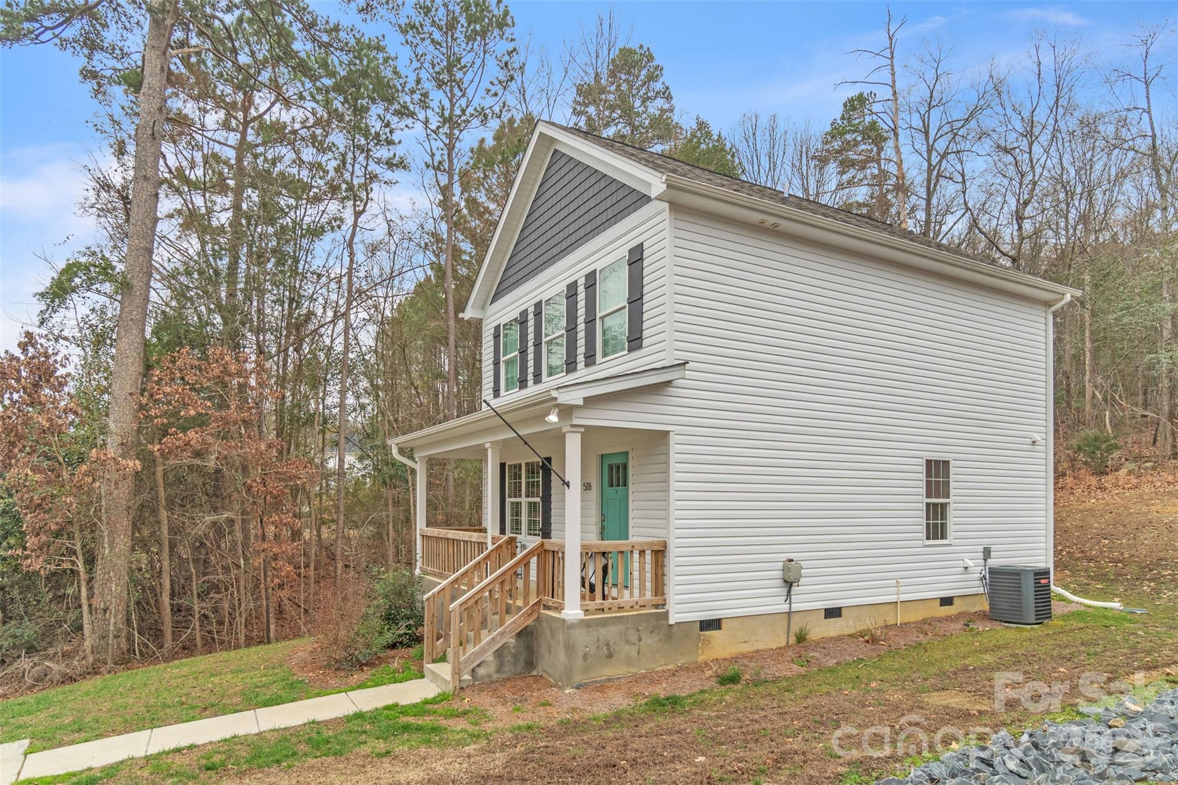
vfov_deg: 63.2
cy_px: 392
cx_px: 589
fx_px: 638
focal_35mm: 20
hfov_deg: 85.4
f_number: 6.3
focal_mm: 13
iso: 400
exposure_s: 1/400
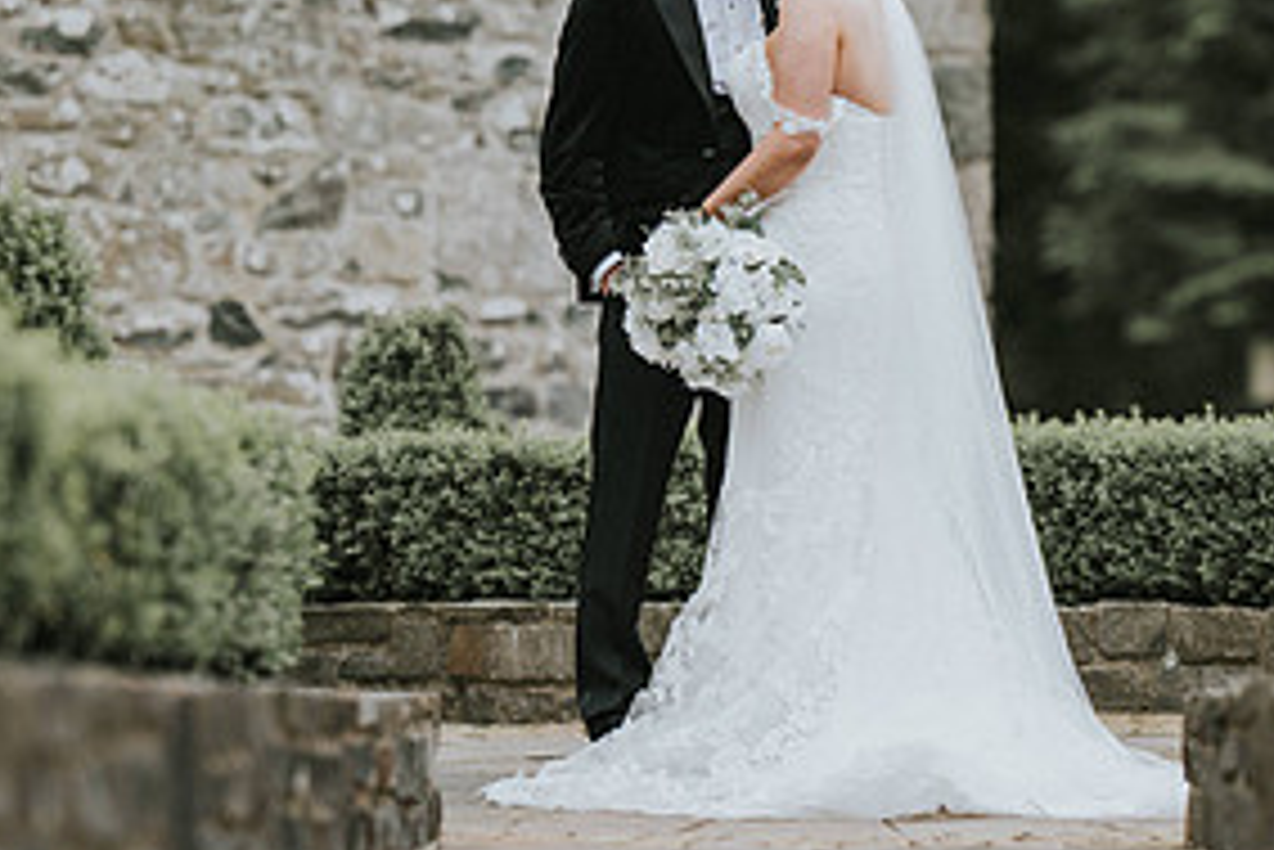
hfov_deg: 11.8
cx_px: 779
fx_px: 6161
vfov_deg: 7.9
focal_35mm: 174
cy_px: 308
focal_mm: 85
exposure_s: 1/1600
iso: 160
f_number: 1.4
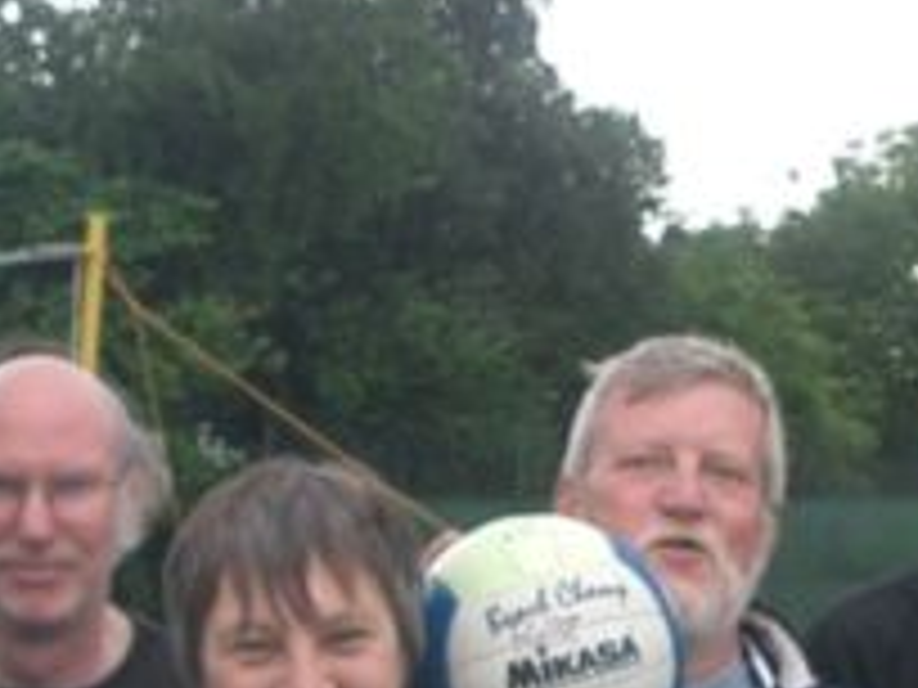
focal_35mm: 110
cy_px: 805
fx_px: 2917
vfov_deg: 13.1
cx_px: 558
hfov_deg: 17.9
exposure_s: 1/250
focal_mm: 5.8
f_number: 2.6
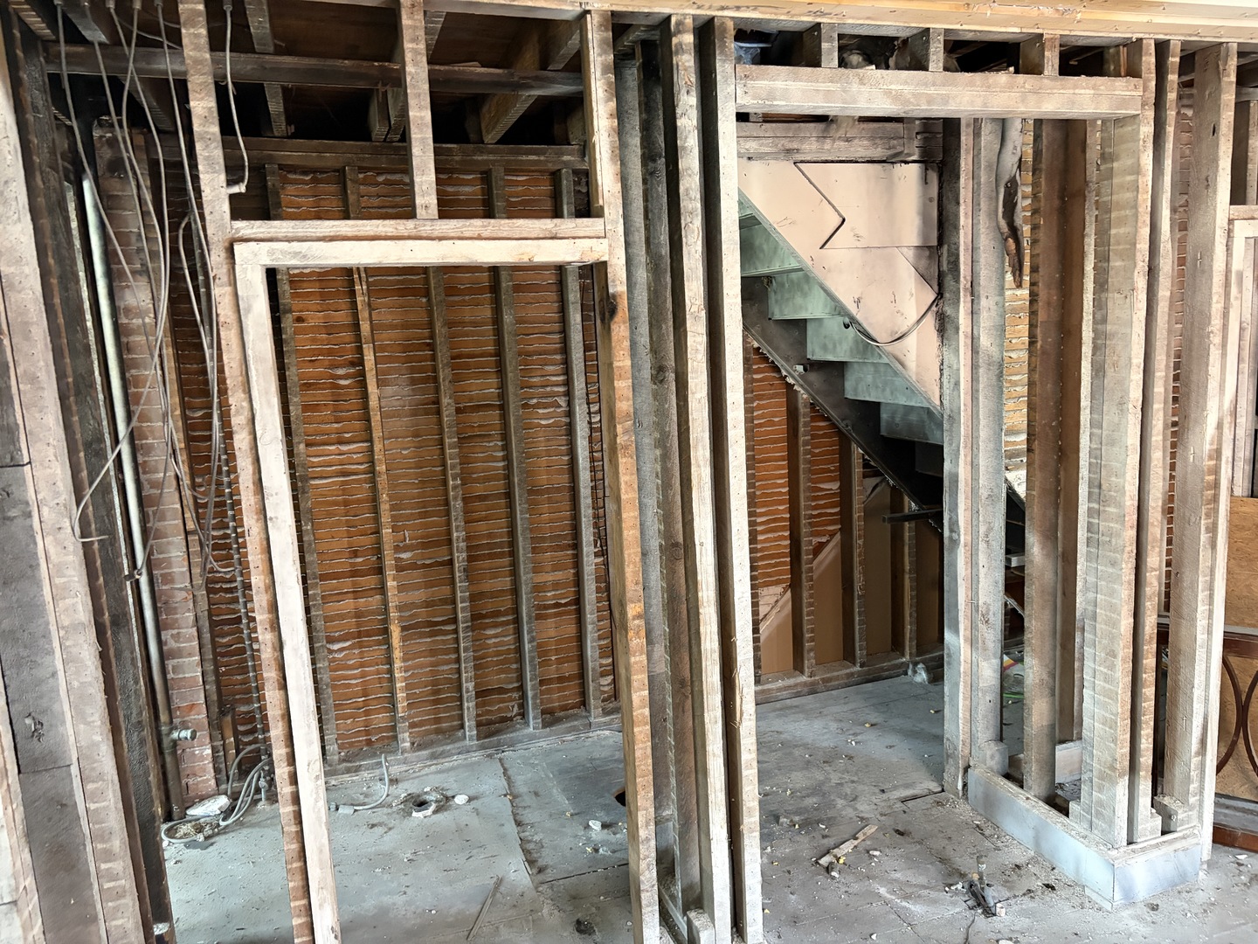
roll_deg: +4.8
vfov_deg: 53.1
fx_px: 945
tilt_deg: -8.9
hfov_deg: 67.3
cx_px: 629
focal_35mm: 26
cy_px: 472
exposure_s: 1/60
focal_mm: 5.96
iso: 500
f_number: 1.6
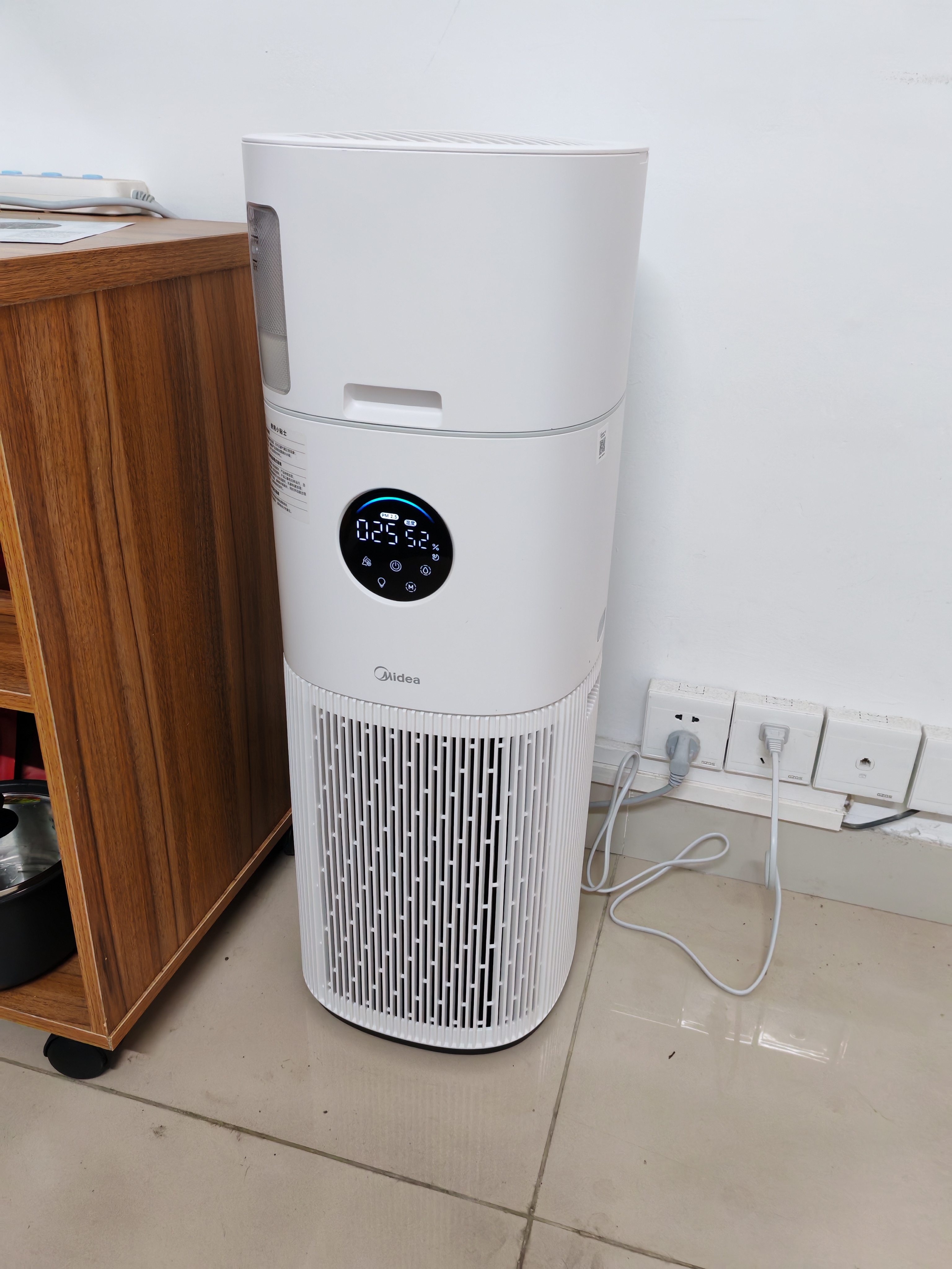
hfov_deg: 51.4
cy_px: 634
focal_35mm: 27
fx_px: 990
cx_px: 476
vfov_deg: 65.3
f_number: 1.95
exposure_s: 1/100
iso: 1000
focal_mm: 5.52
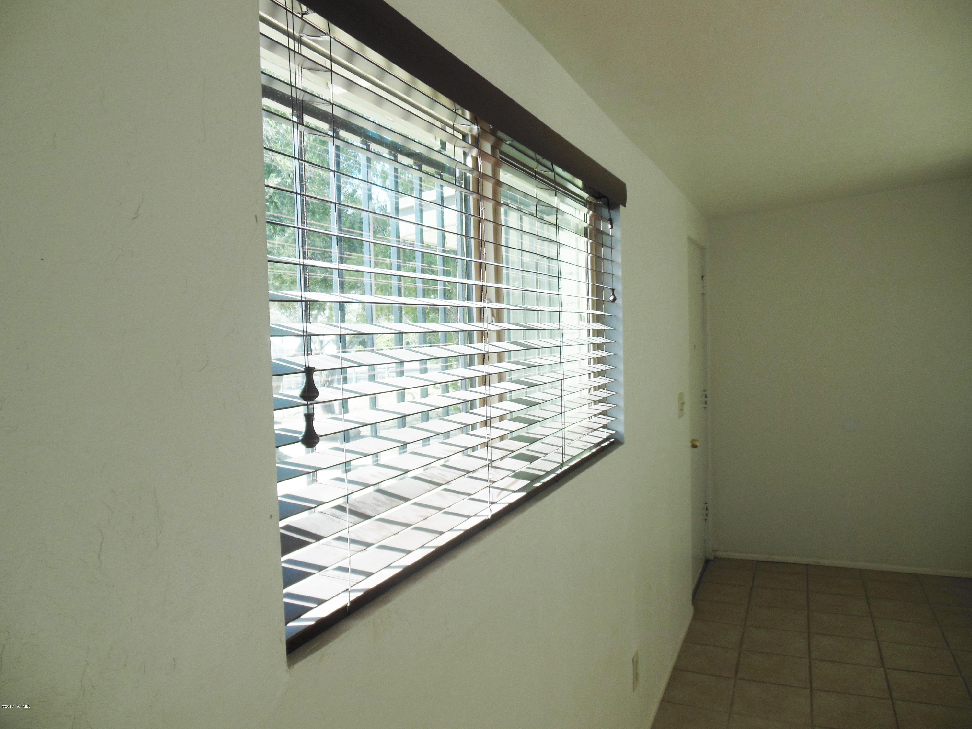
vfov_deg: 54.9
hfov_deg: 69.4
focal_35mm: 25
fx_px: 702
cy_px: 364
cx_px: 486
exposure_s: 1/125
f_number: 3.2
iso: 125
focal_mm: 4.5
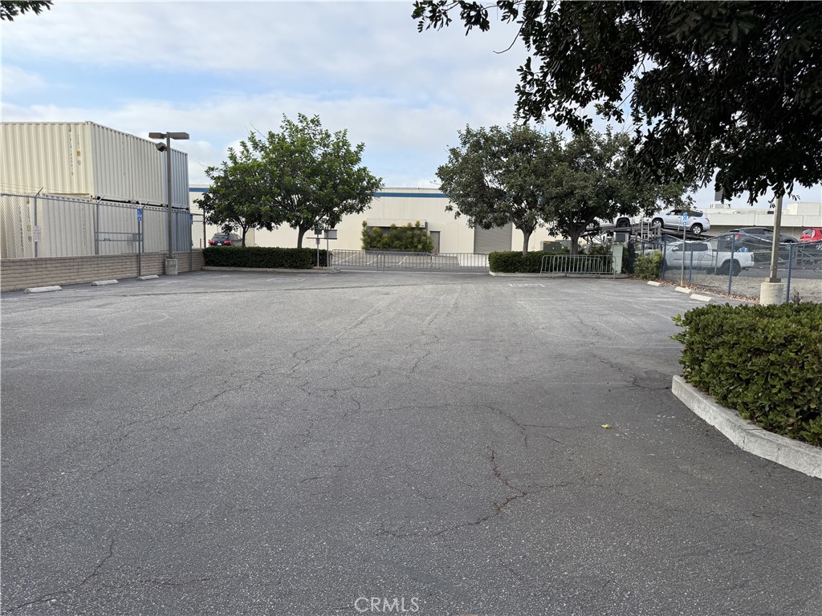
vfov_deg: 56.8
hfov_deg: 71.6
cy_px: 308
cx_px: 411
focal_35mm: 24
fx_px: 570
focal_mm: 6.76
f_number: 1.78
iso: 100
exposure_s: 1/1522
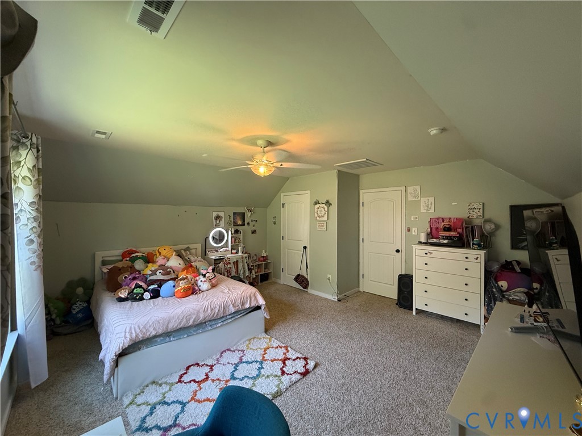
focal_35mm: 14
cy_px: 218
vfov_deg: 85.7
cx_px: 291
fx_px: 235
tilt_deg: -0.2
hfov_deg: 102.1
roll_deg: -0.5
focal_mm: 2.22
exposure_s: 1/120
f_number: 2.2
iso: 500
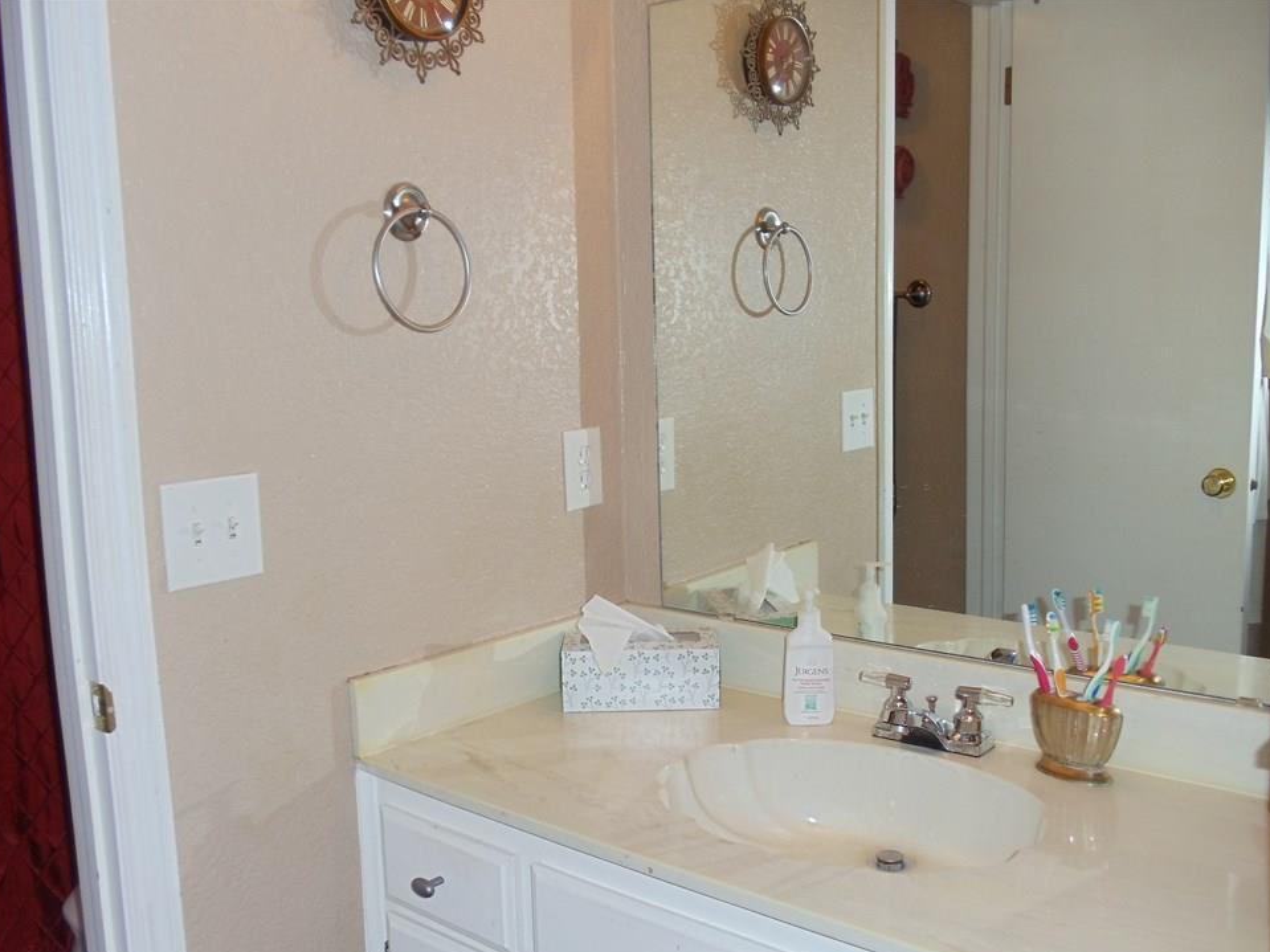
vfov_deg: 30.9
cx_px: 600
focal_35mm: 47
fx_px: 1724
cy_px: 506
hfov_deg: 40.4
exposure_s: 1/30
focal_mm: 6
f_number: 3.5
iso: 100
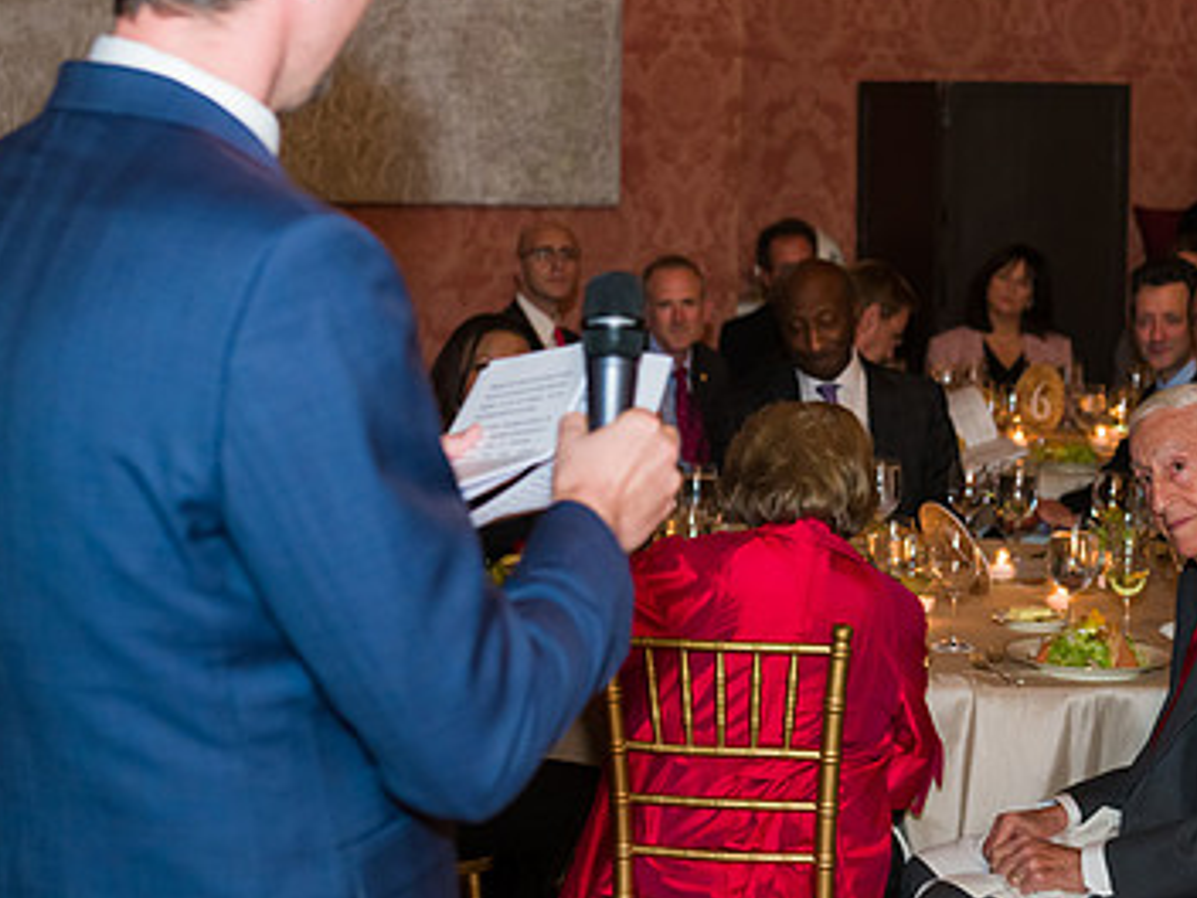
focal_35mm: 92
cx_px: 908
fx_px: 3181
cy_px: 308
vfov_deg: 16.0
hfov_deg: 21.1
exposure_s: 1/125
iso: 1000
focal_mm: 58
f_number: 4
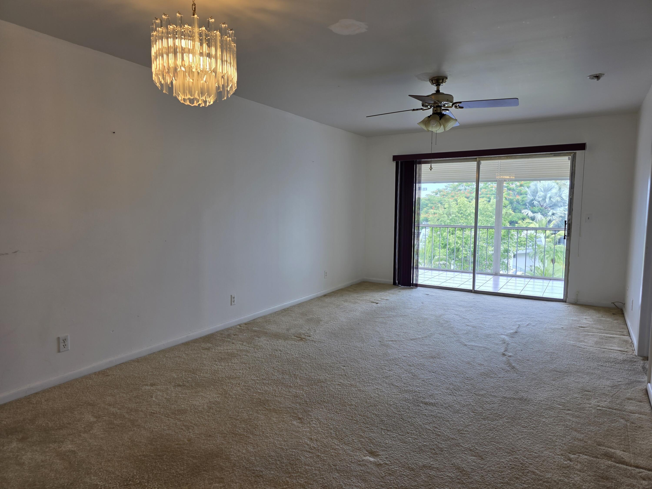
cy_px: 244
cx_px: 326
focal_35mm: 23
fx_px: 433
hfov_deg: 73.9
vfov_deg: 58.9
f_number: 1.7
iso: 40
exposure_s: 1/120
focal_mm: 6.3
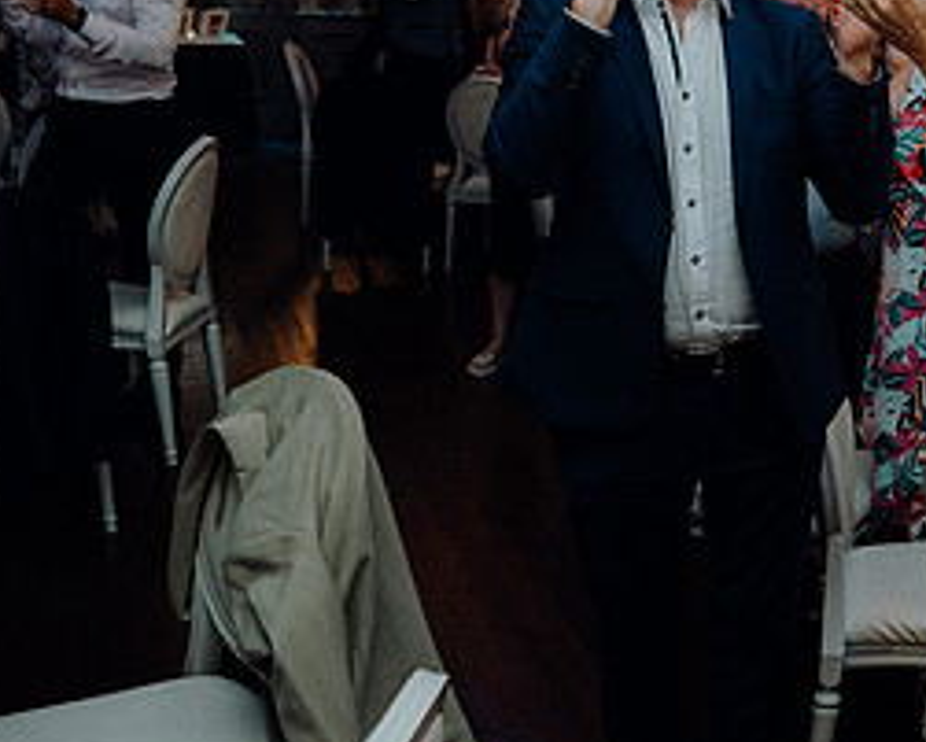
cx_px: 1040
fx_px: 1426
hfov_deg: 31.5
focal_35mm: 52
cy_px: 242
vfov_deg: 28.9
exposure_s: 1/160
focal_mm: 24
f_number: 3.5
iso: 2500
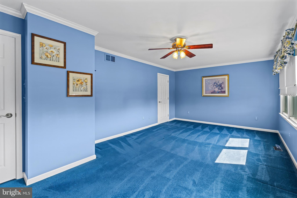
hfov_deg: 96.8
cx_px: 148
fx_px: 132
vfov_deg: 73.7
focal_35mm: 16
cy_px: 99
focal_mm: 16
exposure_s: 1/13
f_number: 7.1
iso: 500
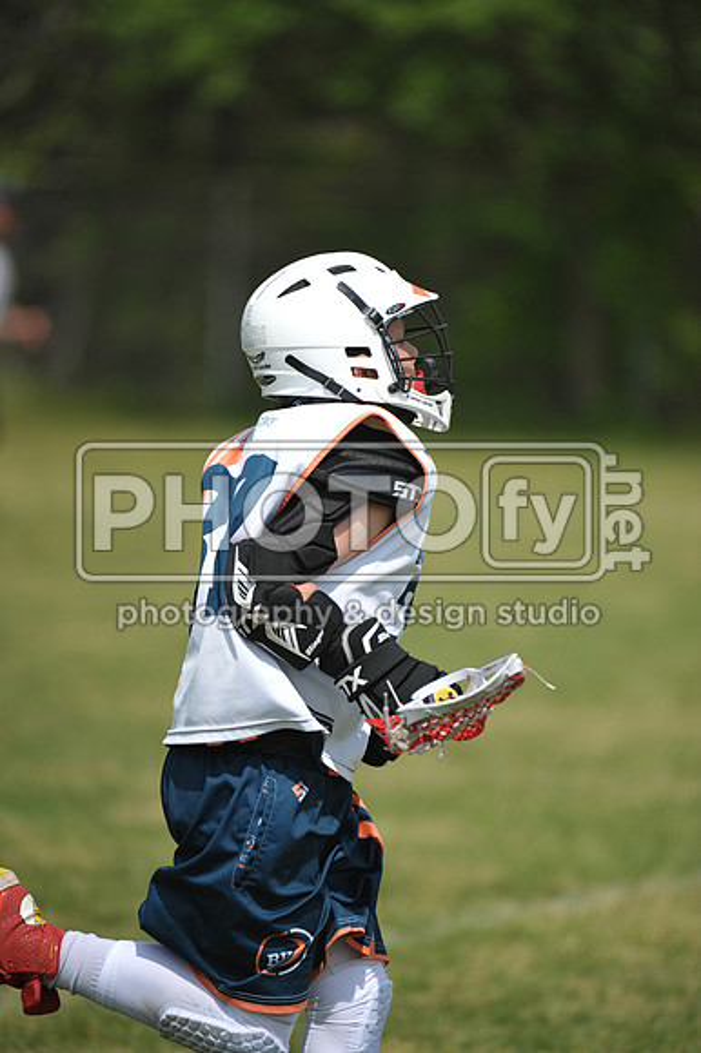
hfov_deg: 4.0
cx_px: 350
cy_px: 526
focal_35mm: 340
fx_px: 9942
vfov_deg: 6.1
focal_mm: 340
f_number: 4
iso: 640
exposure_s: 1/5000
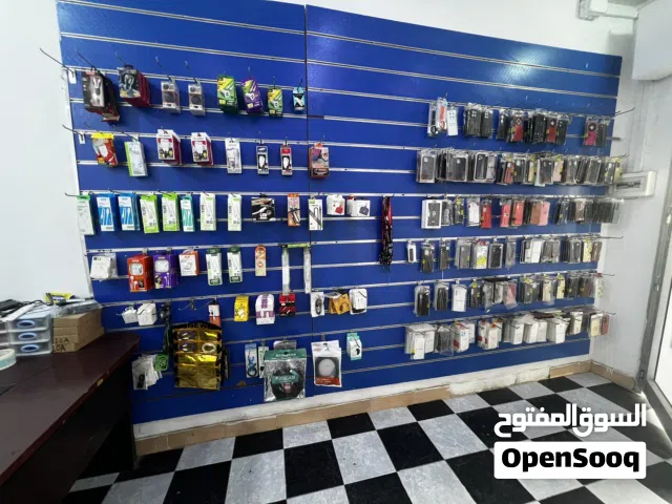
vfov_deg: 89.9
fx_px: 252
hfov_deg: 106.2
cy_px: 252
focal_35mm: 13
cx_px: 336
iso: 250
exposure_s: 1/65
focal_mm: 1.57
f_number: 1.8
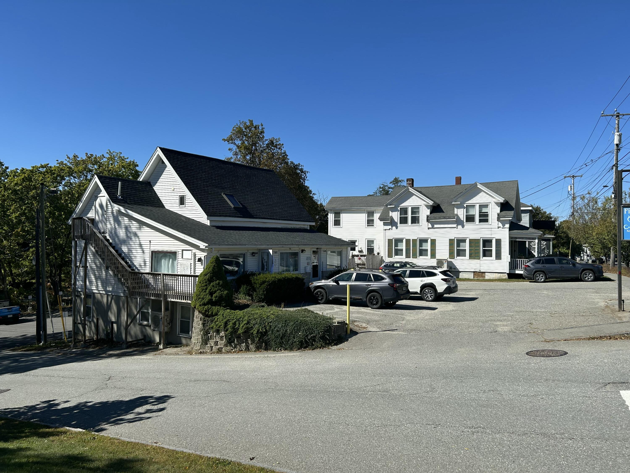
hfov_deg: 67.3
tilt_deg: -0.1
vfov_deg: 53.1
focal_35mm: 26
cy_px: 236
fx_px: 473
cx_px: 315
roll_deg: -0.4
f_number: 1.5
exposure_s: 1/4630
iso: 50
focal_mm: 5.7
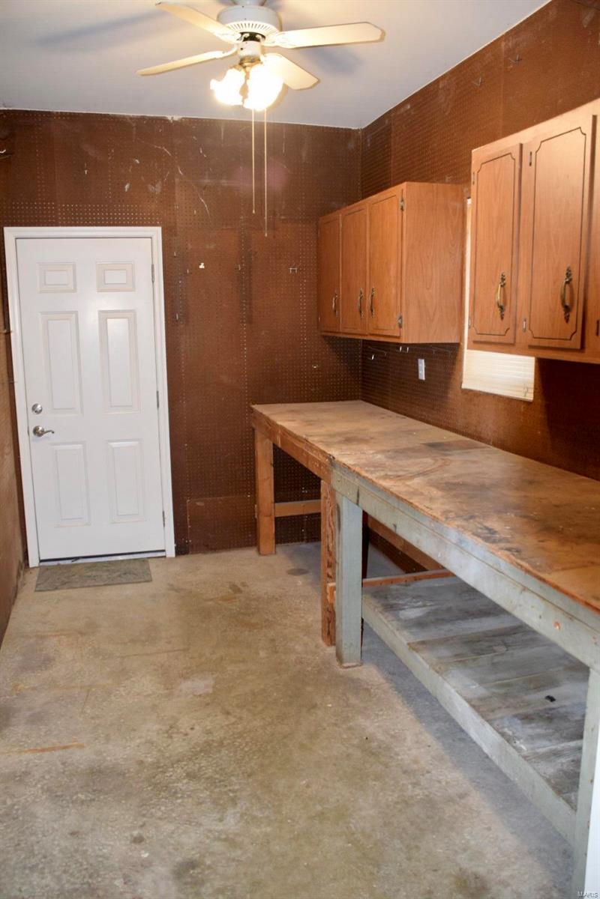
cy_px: 450
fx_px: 750
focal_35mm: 30
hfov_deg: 43.6
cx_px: 300
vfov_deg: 61.9
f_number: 4.5
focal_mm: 20
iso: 800
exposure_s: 1/80
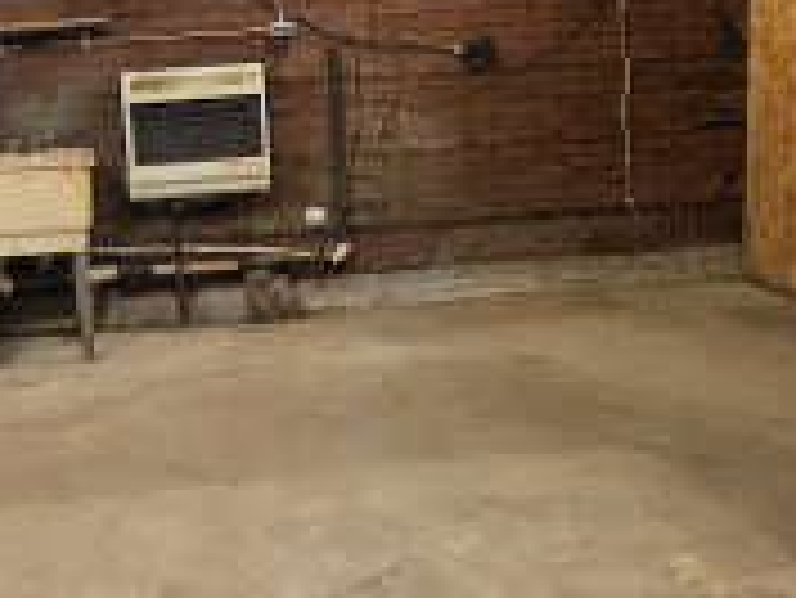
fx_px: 1128
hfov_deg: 37.8
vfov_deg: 29.7
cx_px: 191
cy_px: 247
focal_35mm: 49
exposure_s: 1/60
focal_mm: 2.2
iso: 500
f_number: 1.9
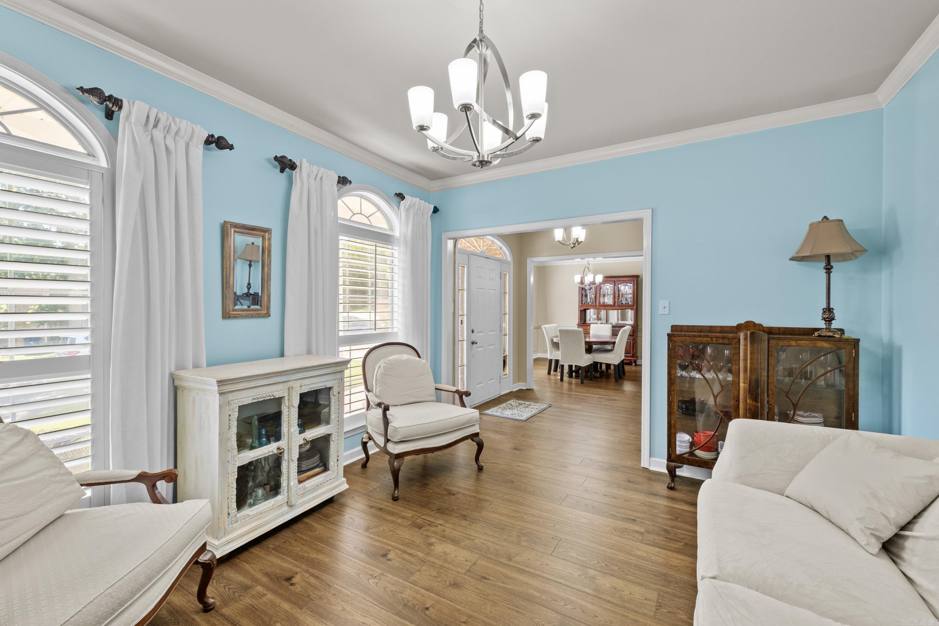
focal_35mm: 15
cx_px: 470
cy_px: 313
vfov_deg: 77.3
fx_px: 391
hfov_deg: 100.4
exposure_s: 1/3
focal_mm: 10
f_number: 7.1
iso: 400
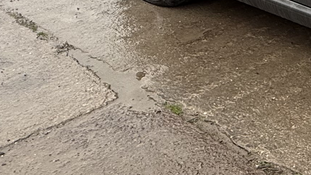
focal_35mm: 71
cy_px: -8
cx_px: 462
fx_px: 585
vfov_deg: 16.6
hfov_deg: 23.8
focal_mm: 2.22
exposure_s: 1/114
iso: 50
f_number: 2.2
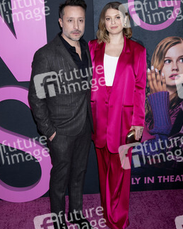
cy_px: 117
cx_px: 90
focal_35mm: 44
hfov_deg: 34.1
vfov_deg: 42.0
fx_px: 298
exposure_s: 1/200
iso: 400
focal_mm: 38
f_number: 6.3
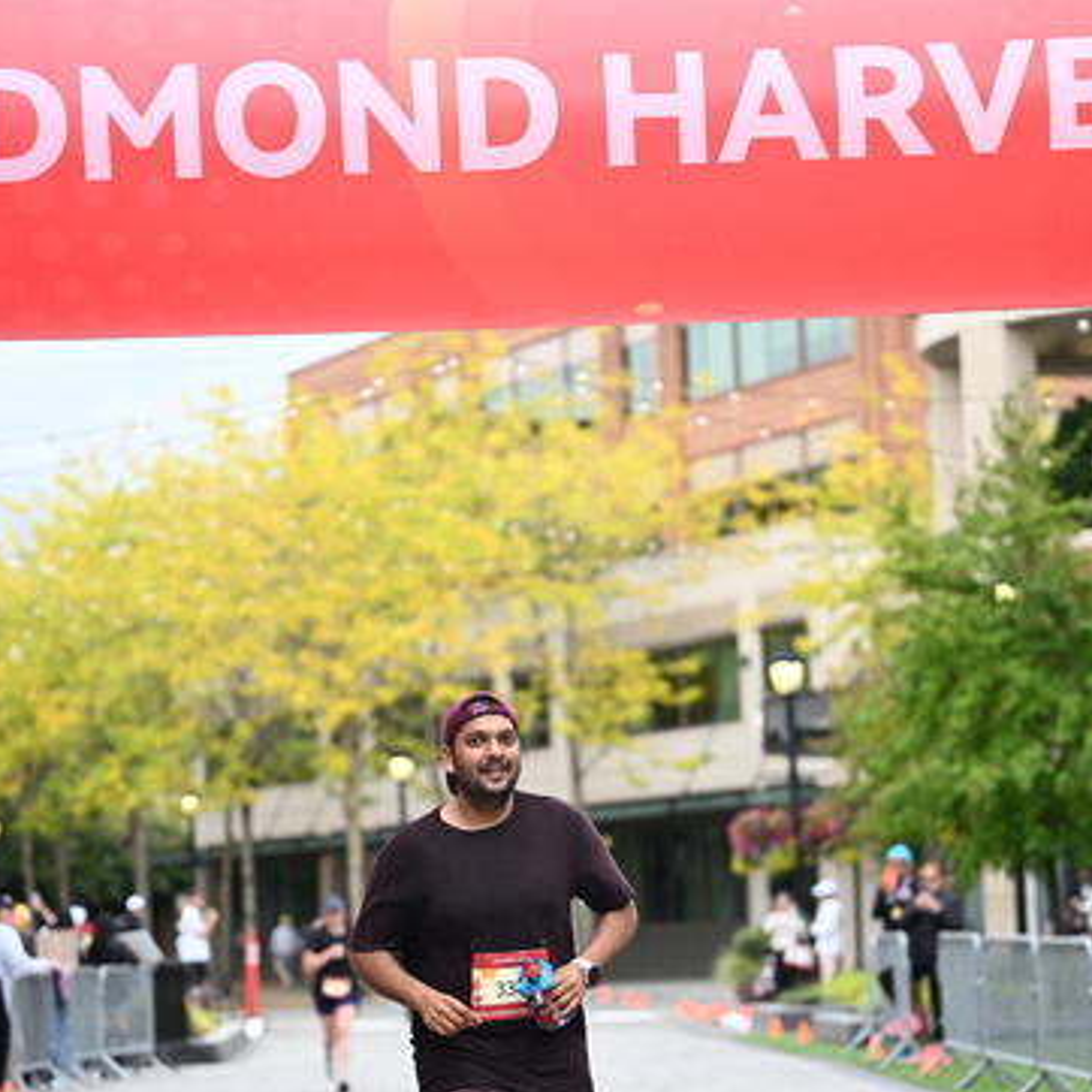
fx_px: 4104
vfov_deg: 15.1
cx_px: 541
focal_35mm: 115
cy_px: 700
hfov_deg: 15.2
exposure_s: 1/2000
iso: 640
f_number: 2.8
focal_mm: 89
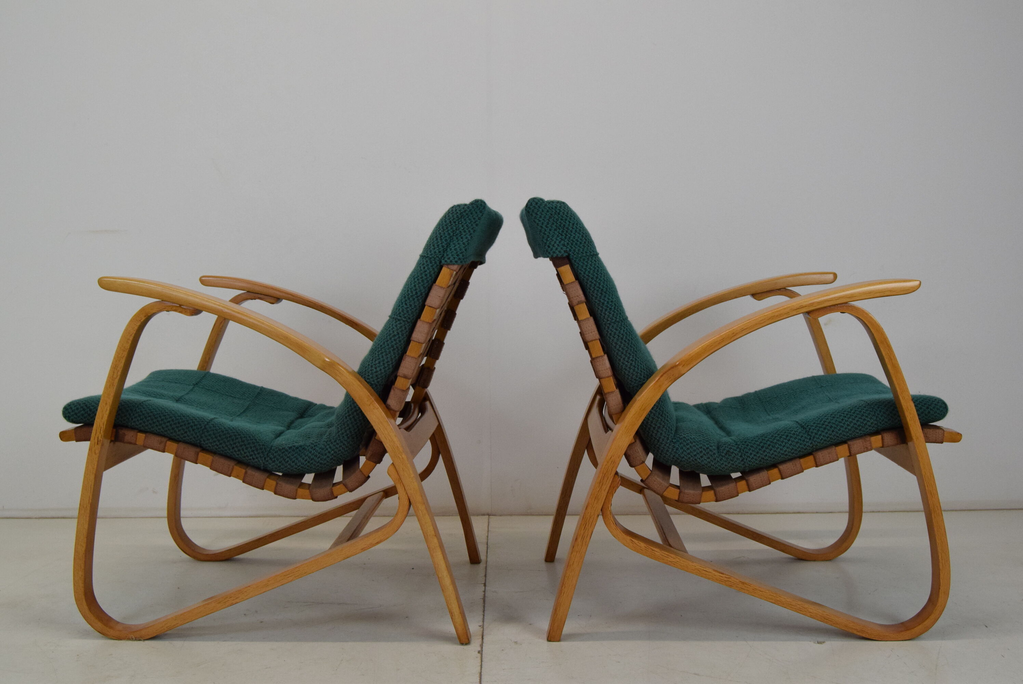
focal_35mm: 39
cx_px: 512
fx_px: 1109
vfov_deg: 34.3
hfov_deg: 49.5
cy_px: 342
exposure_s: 1/320
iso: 1600
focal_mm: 26
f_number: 9
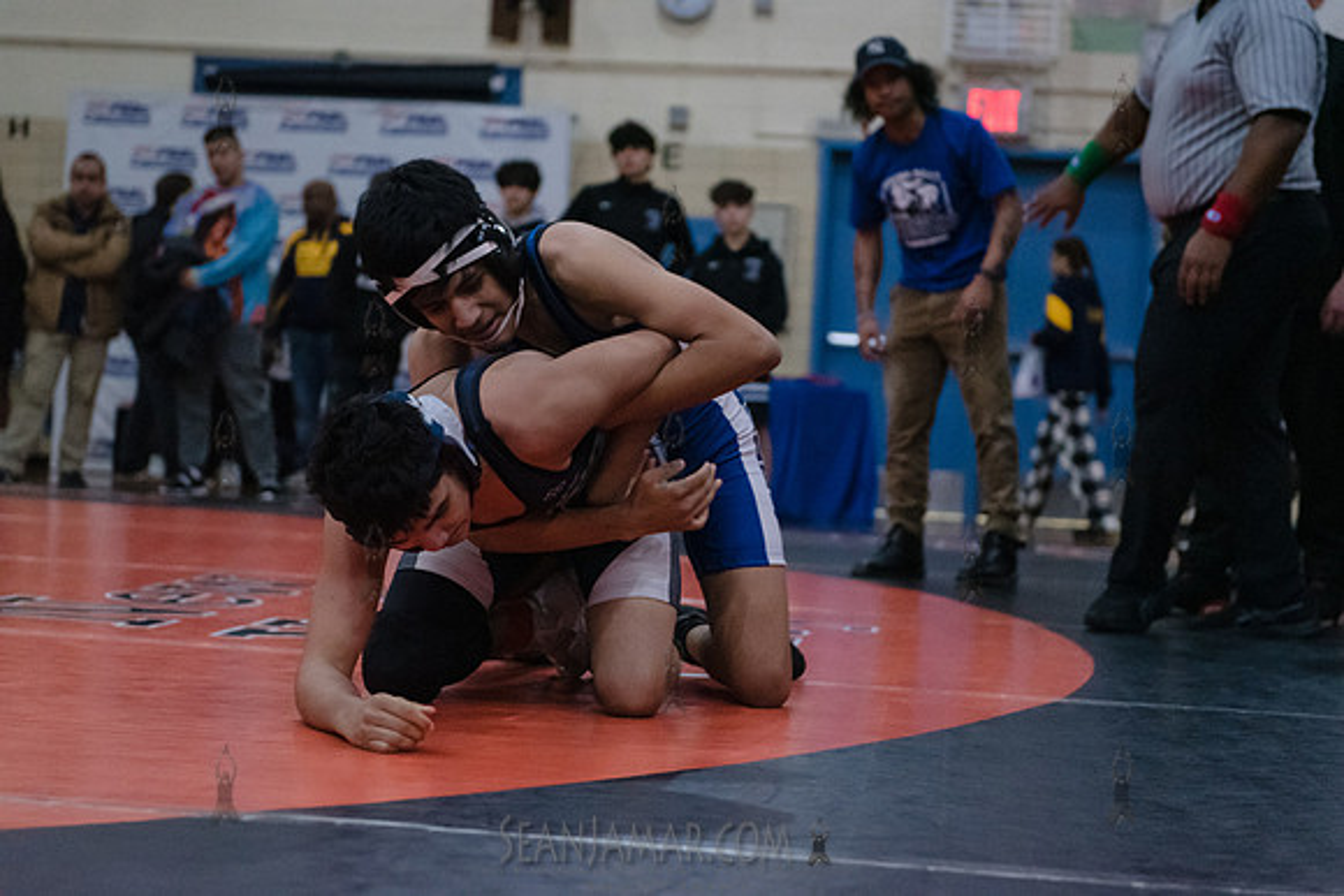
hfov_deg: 30.5
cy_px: 448
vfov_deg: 20.6
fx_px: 2464
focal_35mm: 66
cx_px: 672
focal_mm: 66
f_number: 3.2
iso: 8000
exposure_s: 1/400
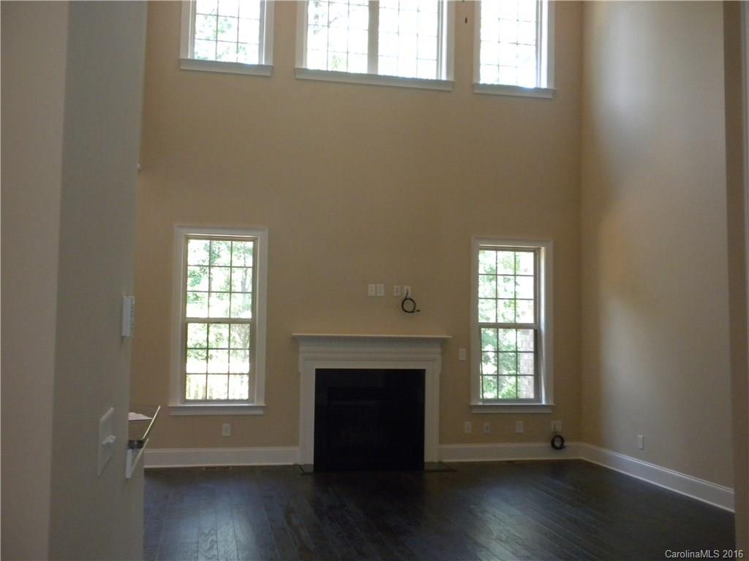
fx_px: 801
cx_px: 374
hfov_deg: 50.1
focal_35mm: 37
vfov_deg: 38.7
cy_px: 280
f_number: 3.5
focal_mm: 6.6
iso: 400
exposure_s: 1/69.6
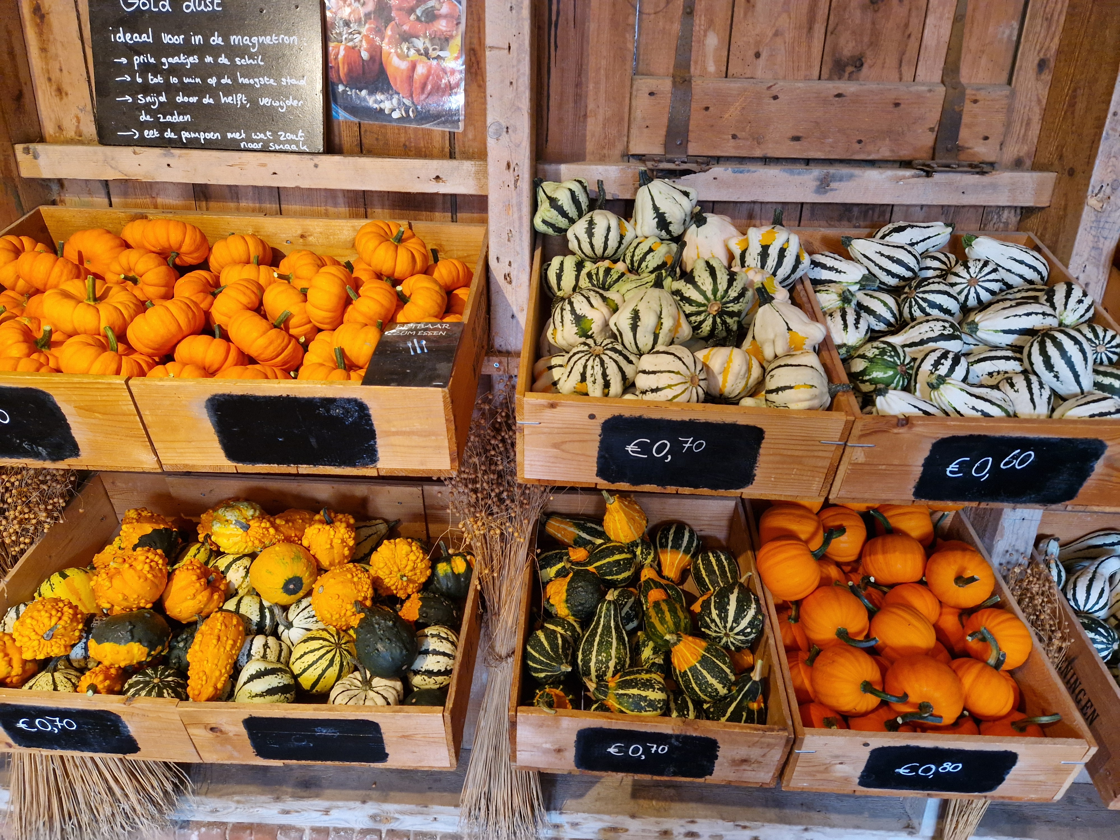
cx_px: 560
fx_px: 744
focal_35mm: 23
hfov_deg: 73.9
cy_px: 420
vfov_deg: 58.9
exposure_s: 1/100
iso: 640
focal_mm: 5.4
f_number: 1.8
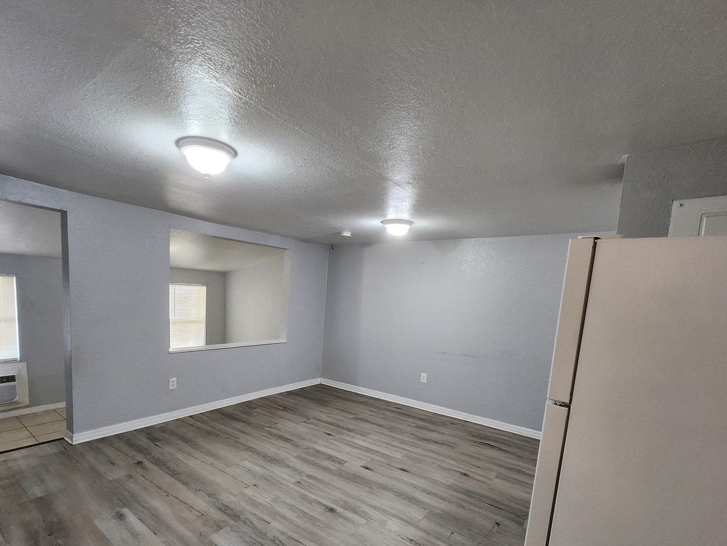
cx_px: 335
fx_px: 336
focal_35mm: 16
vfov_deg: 77.1
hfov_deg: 94.3
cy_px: 332
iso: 400
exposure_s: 1/60
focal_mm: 1.74
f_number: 2.2
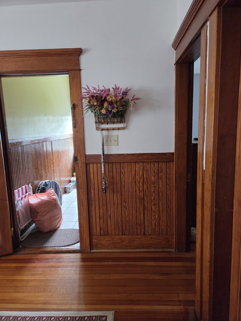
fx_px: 214
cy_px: 160
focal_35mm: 23
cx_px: 120
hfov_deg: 58.9
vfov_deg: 73.9
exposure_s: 1/120
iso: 640
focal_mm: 5.4
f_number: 1.8
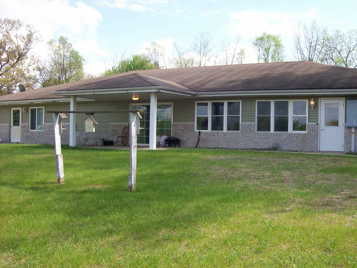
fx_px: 423
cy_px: 121
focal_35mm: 41
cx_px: 203
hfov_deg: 45.7
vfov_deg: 35.1
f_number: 4.8
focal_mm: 6
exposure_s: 1/332
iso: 80
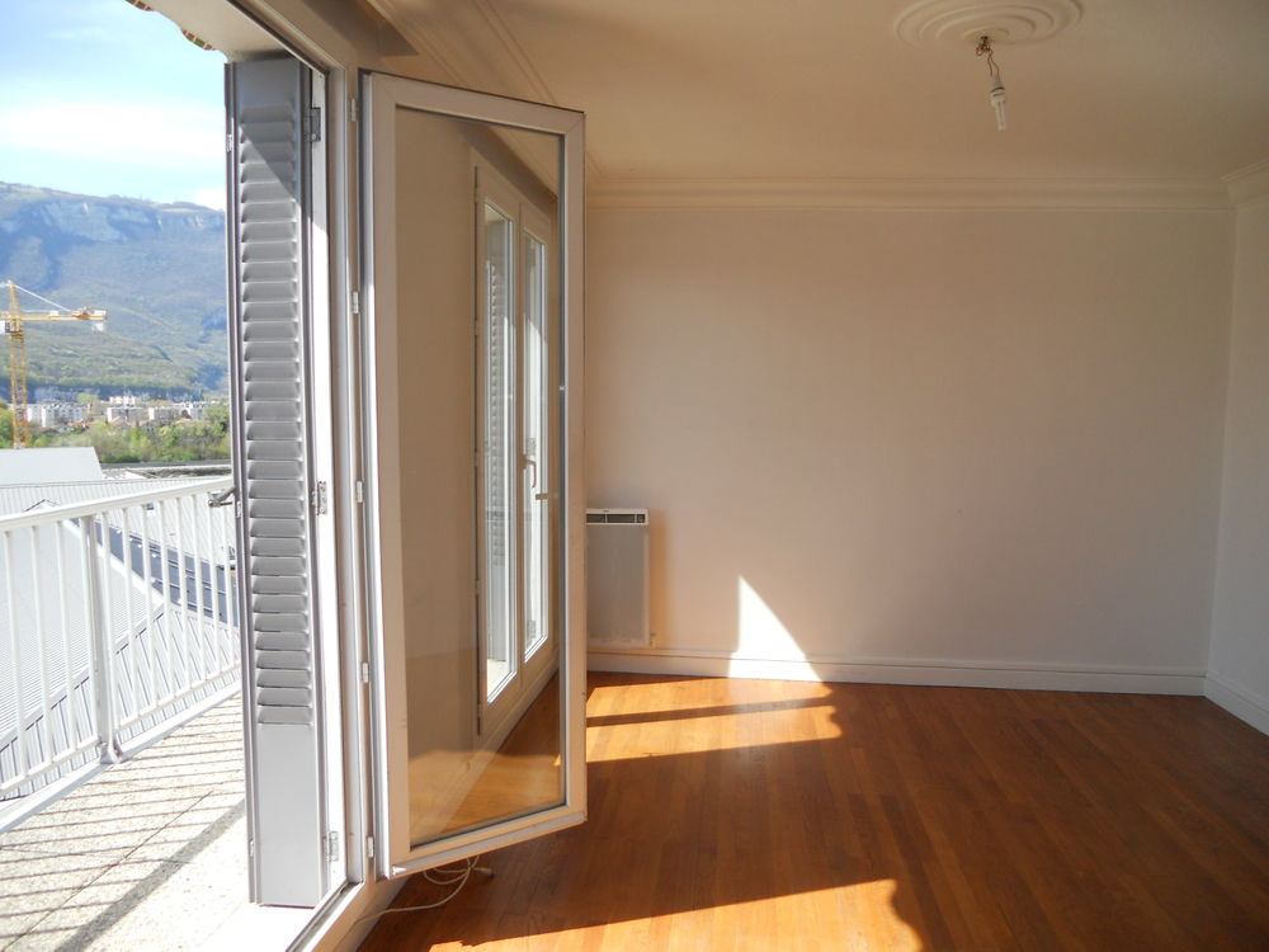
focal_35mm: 27
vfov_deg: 51.4
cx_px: 634
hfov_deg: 65.3
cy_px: 476
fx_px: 990
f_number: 3.2
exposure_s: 1/320
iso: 80
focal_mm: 4.9
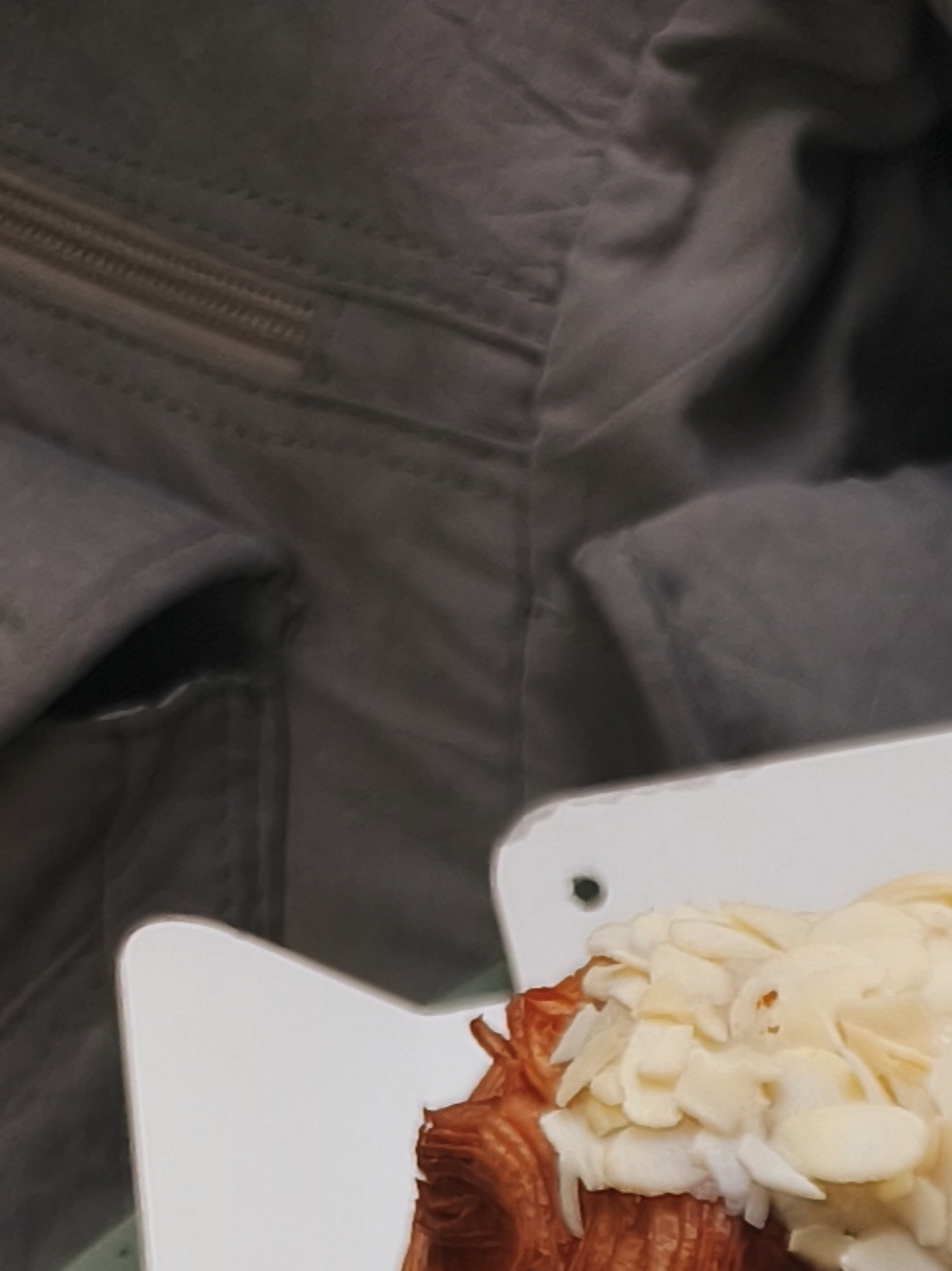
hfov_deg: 11.0
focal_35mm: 120
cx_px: 2017
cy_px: 3160
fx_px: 4403
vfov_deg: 12.4
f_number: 1.65
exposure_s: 1/99.9
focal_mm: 6.14
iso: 100
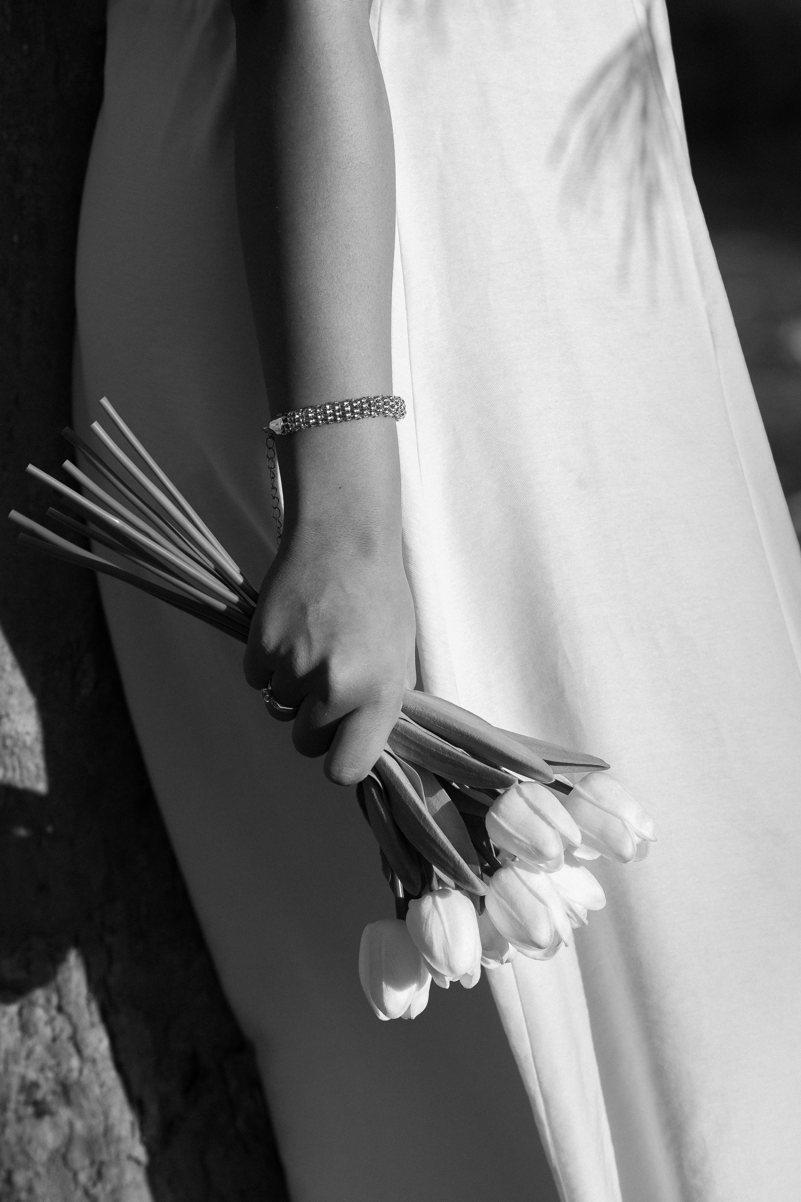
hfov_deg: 10.8
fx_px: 4255
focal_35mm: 128
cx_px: 400
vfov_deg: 16.1
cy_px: 601
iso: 250
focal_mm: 85
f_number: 3.2
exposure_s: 1/1000
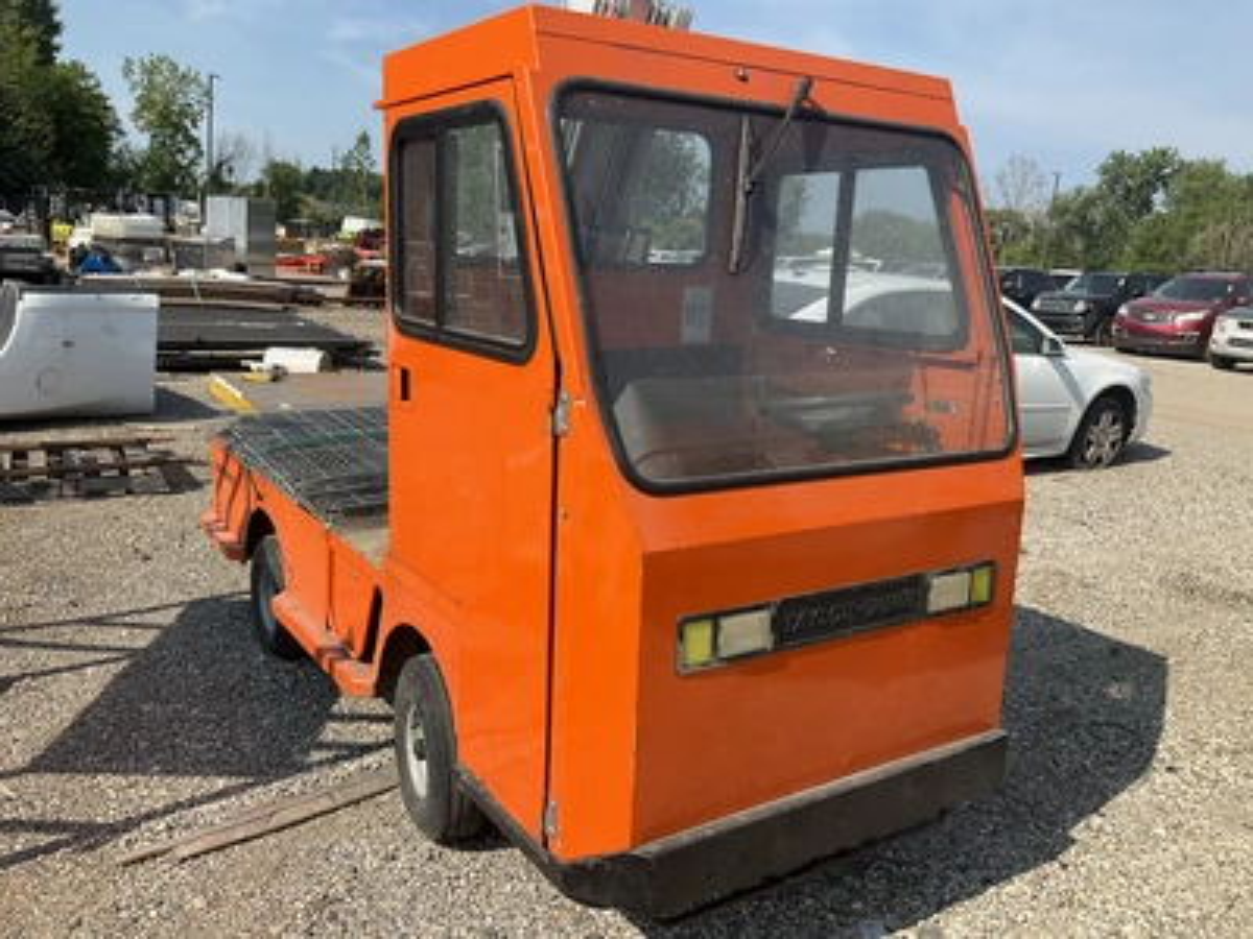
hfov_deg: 61.7
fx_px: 1050
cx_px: 626
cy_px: 470
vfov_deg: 48.2
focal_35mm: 29
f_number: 1.8
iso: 25
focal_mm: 3
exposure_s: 1/1534
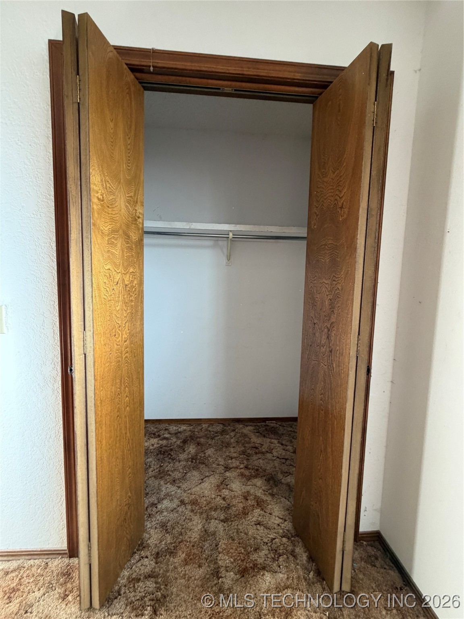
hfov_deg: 85.7
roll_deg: -1.0
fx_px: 250
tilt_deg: -4.1
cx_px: 232
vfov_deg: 102.1
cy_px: 310
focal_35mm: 14
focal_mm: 2.22
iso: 320
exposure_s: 1/64
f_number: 2.2
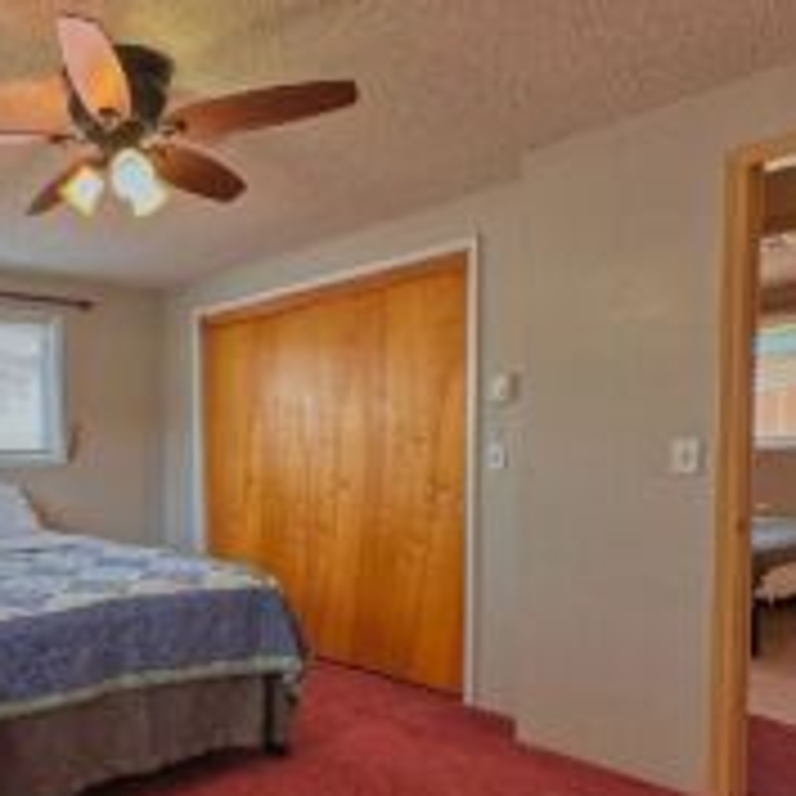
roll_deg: +0.9
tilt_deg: -2.9
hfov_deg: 50.3
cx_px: 67
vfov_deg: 56.7
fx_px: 728
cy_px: 495
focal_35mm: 28
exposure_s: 1/120
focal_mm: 2.2
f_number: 2.2
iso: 125
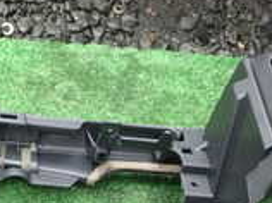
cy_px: 363
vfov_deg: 12.0
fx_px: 894
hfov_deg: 17.3
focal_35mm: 114
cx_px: 131
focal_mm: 5.4
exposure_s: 1/60
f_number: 2.3
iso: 160
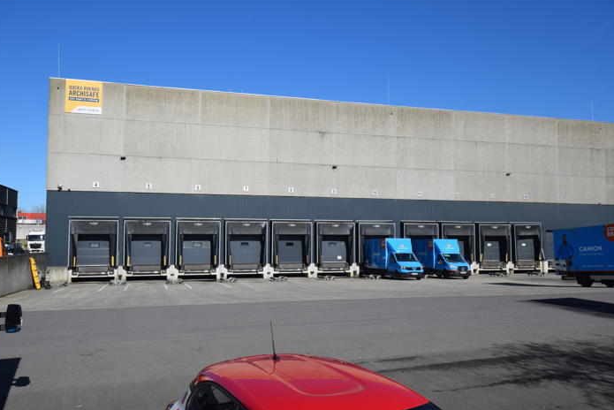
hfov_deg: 60.3
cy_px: 199
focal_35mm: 31
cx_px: 304
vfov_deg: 42.4
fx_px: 529
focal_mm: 20
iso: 200
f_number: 10
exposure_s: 1/400
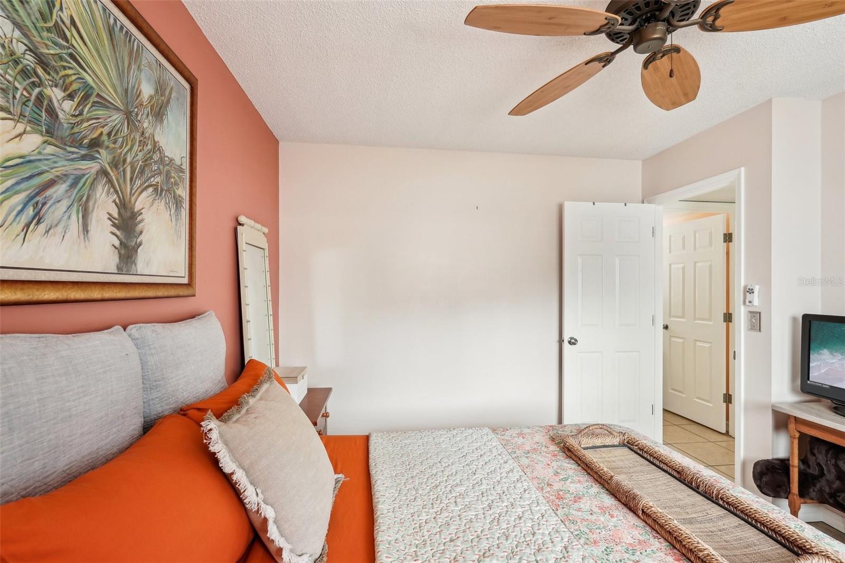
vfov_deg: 73.7
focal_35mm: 16
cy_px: 282
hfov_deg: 96.7
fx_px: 375
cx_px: 422
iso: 400
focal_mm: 16
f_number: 8
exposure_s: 1/8
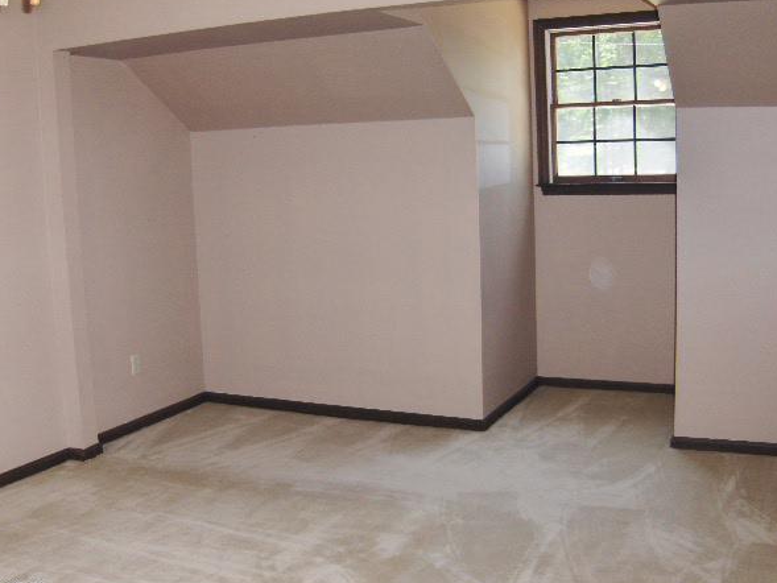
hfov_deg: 48.9
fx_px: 853
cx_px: 359
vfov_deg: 37.7
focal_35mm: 38
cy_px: 299
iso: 100
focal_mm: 7.5
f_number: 2.8
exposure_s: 1/60
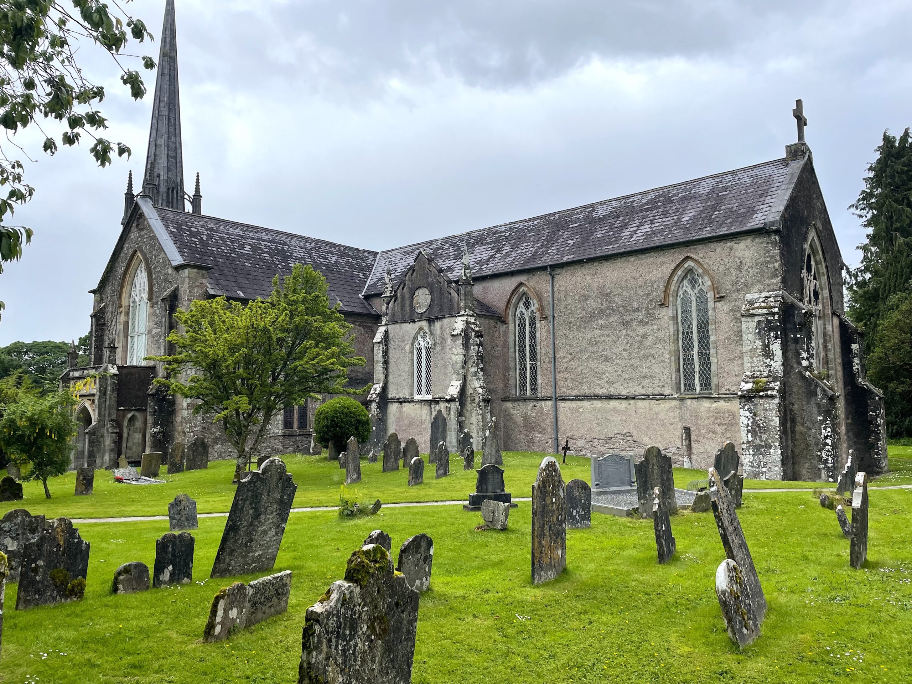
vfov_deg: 53.1
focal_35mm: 26
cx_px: 456
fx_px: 685
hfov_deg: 67.3
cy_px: 342
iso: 32
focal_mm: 4.2
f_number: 1.6
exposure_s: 1/3300
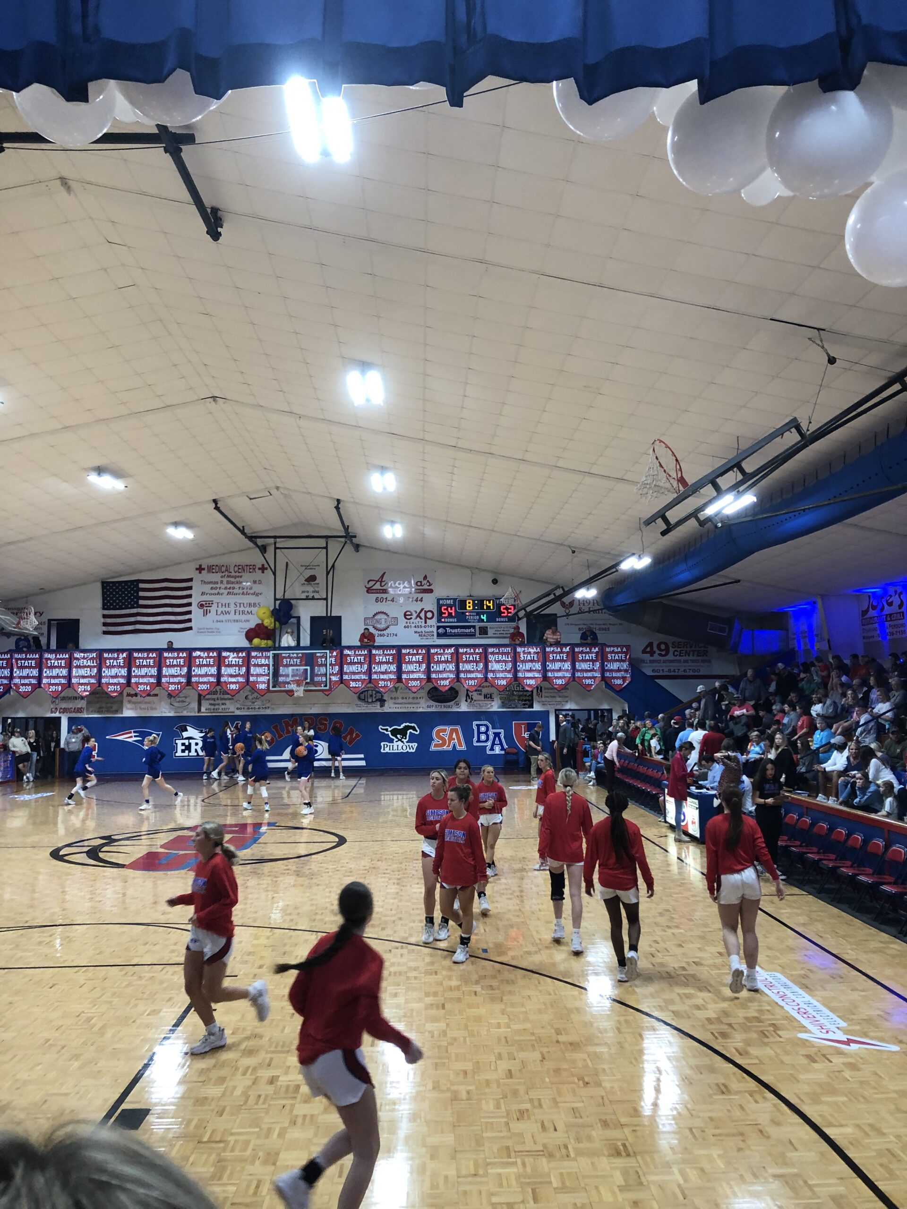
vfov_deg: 63.4
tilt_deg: +7.1
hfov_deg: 49.7
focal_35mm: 28
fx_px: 978
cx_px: 454
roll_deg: +0.4
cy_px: 604
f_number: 1.8
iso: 40
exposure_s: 1/30
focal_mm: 3.99
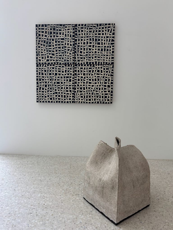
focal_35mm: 26
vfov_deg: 67.3
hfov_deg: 53.1
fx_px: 173
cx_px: 86
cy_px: 115
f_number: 1.6
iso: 32
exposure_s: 1/133
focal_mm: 5.96
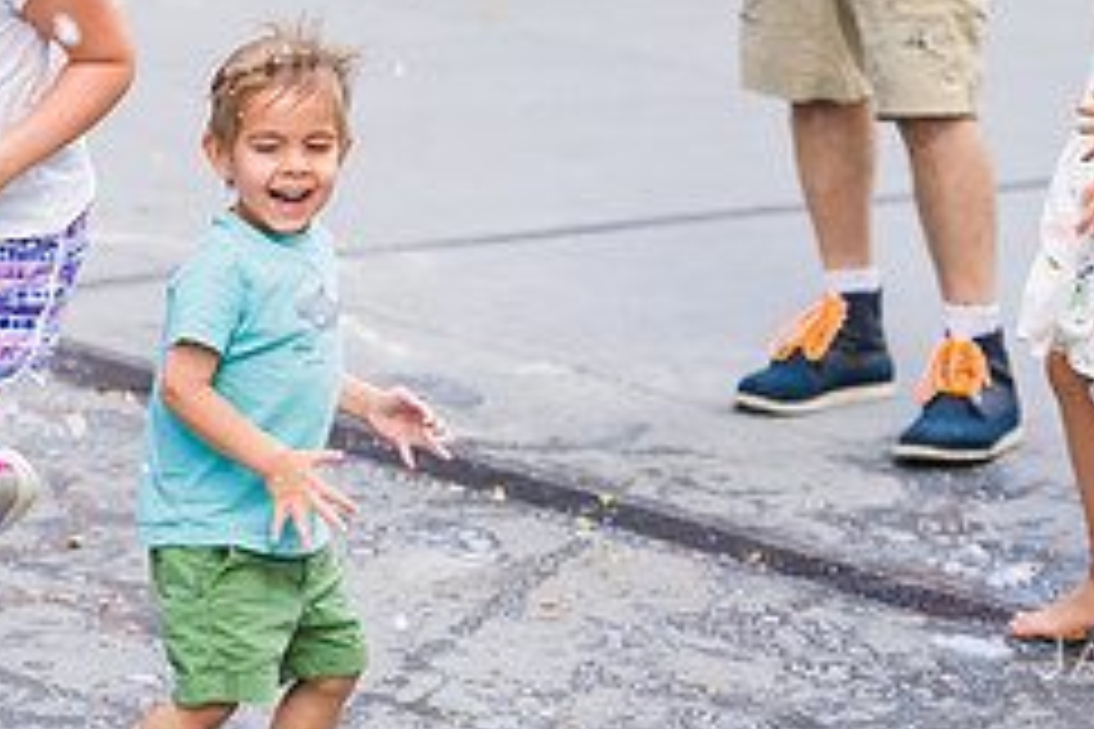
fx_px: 9055
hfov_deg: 6.9
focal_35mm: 298
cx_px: 158
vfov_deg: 4.6
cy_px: -92
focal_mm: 125
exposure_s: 1/800
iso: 800
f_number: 3.2
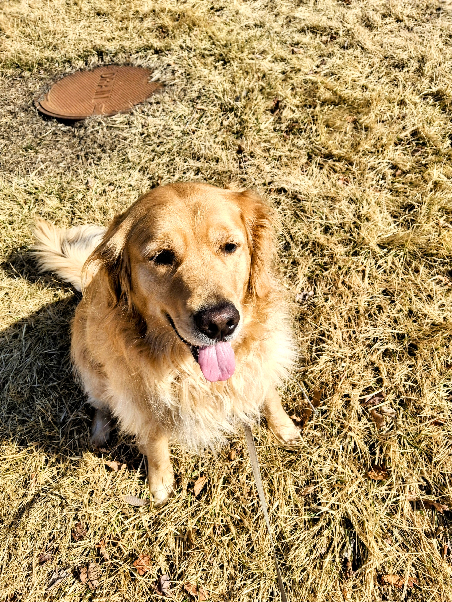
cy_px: 301
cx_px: 226
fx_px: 435
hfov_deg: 54.9
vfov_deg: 69.4
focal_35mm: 25
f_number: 1.8
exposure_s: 1/1062
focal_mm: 4.69
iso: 25
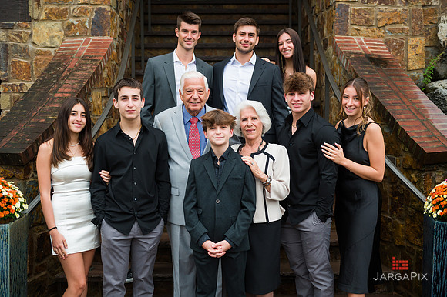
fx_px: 597
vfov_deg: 28.0
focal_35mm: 48
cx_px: 224
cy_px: 149
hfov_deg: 41.1
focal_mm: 48
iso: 320
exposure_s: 1/500
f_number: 4
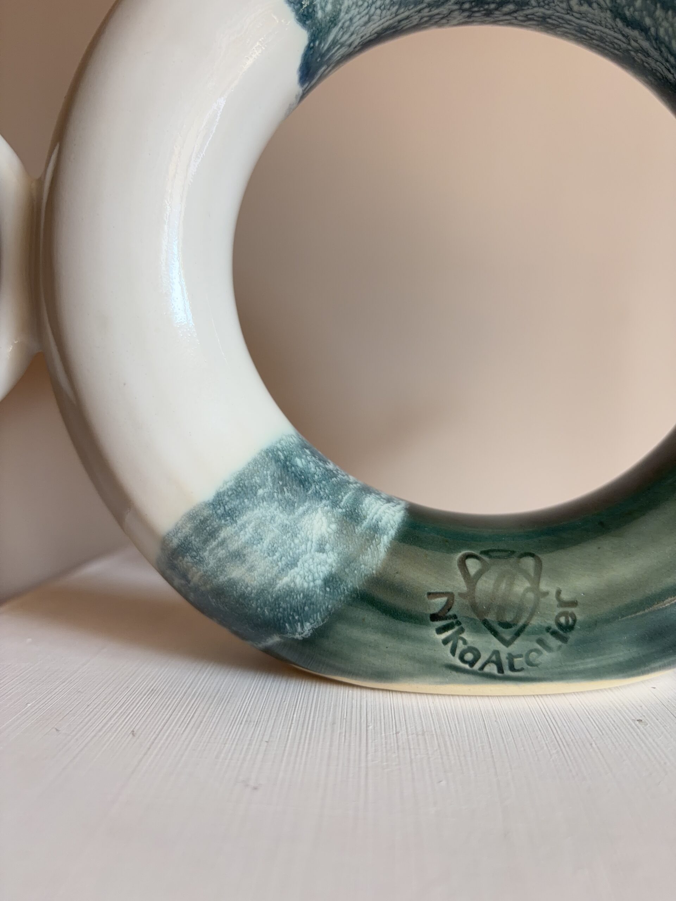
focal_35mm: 26
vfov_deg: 67.3
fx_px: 677
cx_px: 338
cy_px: 450
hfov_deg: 53.1
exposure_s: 1/110
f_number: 1.6
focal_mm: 5.96
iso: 125
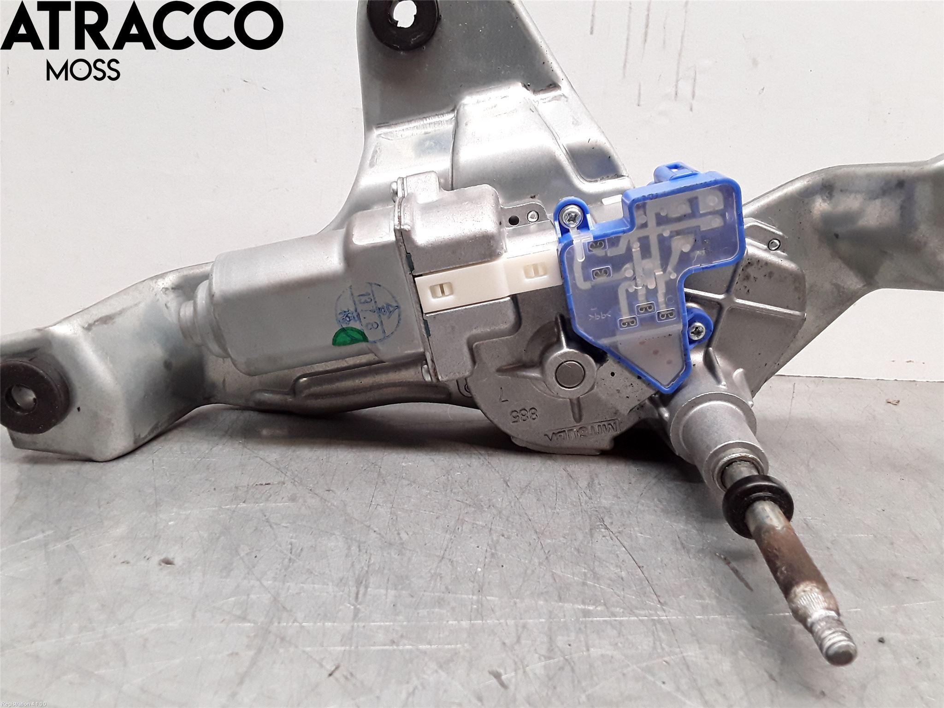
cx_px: 472
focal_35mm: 28
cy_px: 354
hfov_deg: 63.4
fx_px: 764
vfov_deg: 49.7
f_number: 1.9
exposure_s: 1/100
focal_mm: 2.91
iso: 100
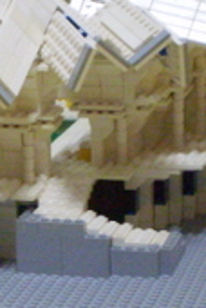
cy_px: 139
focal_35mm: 178
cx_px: -123
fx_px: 1522
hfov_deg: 7.6
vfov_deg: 11.5
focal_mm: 9.3
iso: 640
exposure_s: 1/15
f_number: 3.9
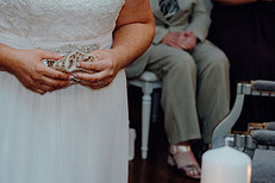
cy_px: -28
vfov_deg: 10.6
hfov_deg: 15.6
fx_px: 978
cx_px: -20
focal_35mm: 128
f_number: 3.5
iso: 2500
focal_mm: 51
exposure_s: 1/160
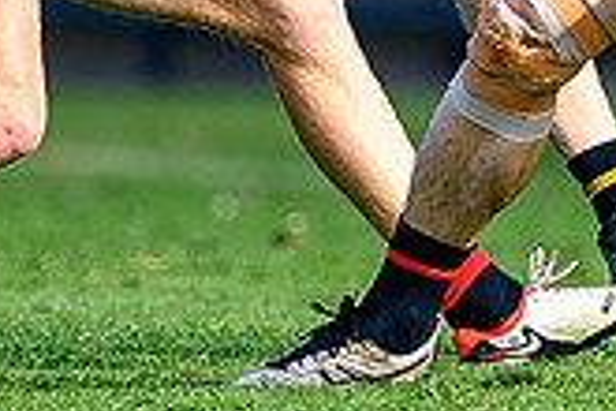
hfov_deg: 0.6
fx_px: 56787
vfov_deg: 0.4
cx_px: 501
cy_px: -250
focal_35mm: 3319
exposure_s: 1/2000
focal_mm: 500
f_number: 4
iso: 360
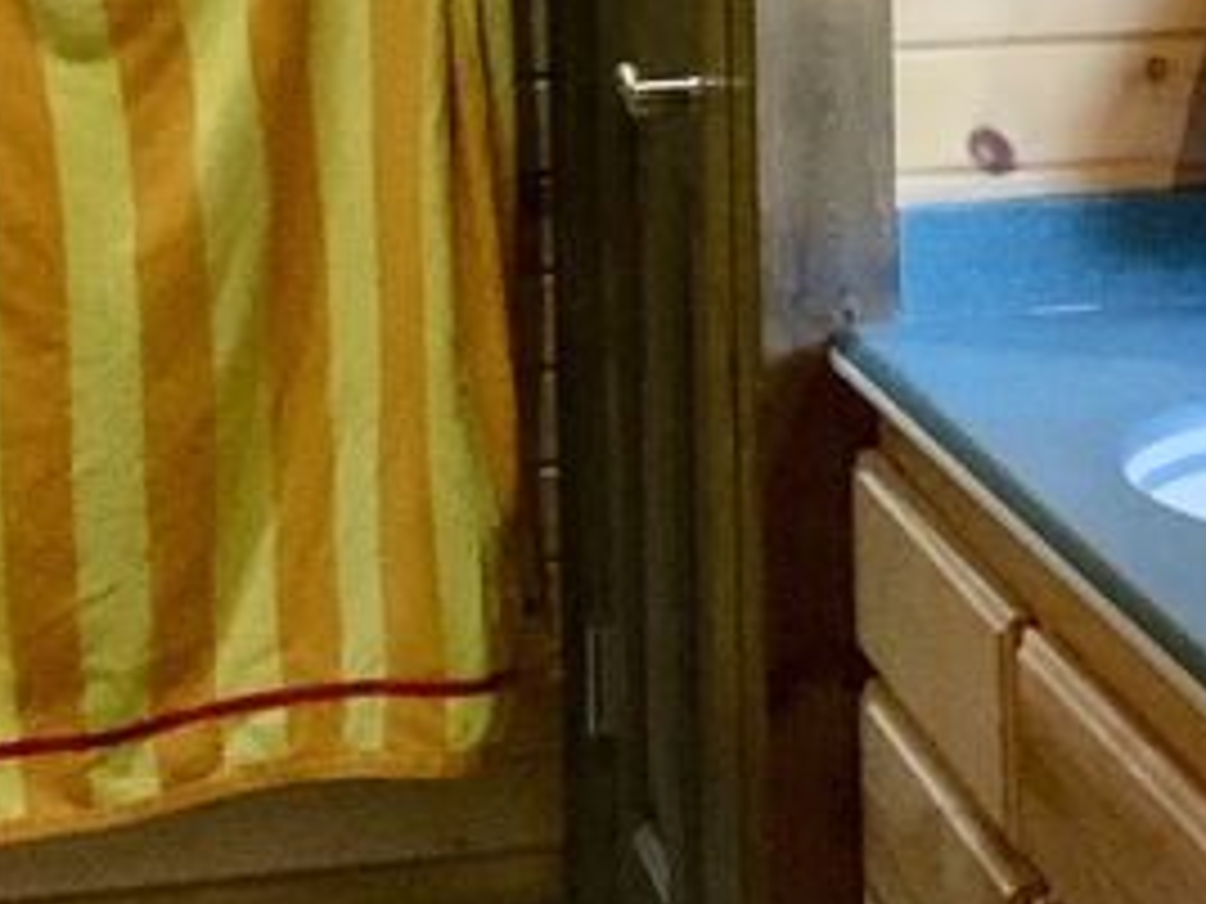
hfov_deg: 12.5
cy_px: 112
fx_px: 5435
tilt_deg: -8.7
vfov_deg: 9.5
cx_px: 1296
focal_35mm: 156
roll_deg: -0.2
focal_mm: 3
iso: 400
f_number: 1.8
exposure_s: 1/30
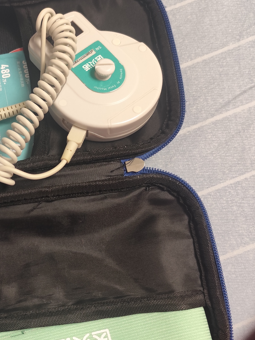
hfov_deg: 28.2
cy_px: 187
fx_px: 481
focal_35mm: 49
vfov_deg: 38.9
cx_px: 12
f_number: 1.65
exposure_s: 1/100
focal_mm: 6.14
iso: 800
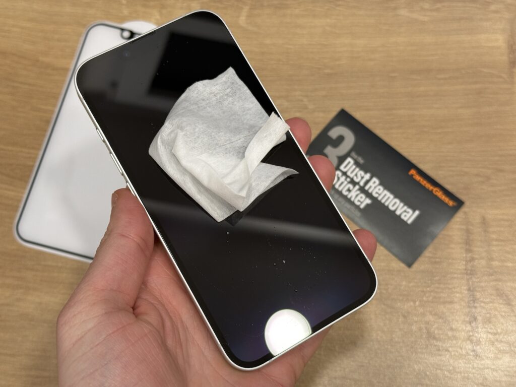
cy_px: 194
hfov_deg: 39.7
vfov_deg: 30.3
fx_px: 716
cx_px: 258
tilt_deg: -73.8
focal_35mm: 48
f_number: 1.78
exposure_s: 1/50
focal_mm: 6.76
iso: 100
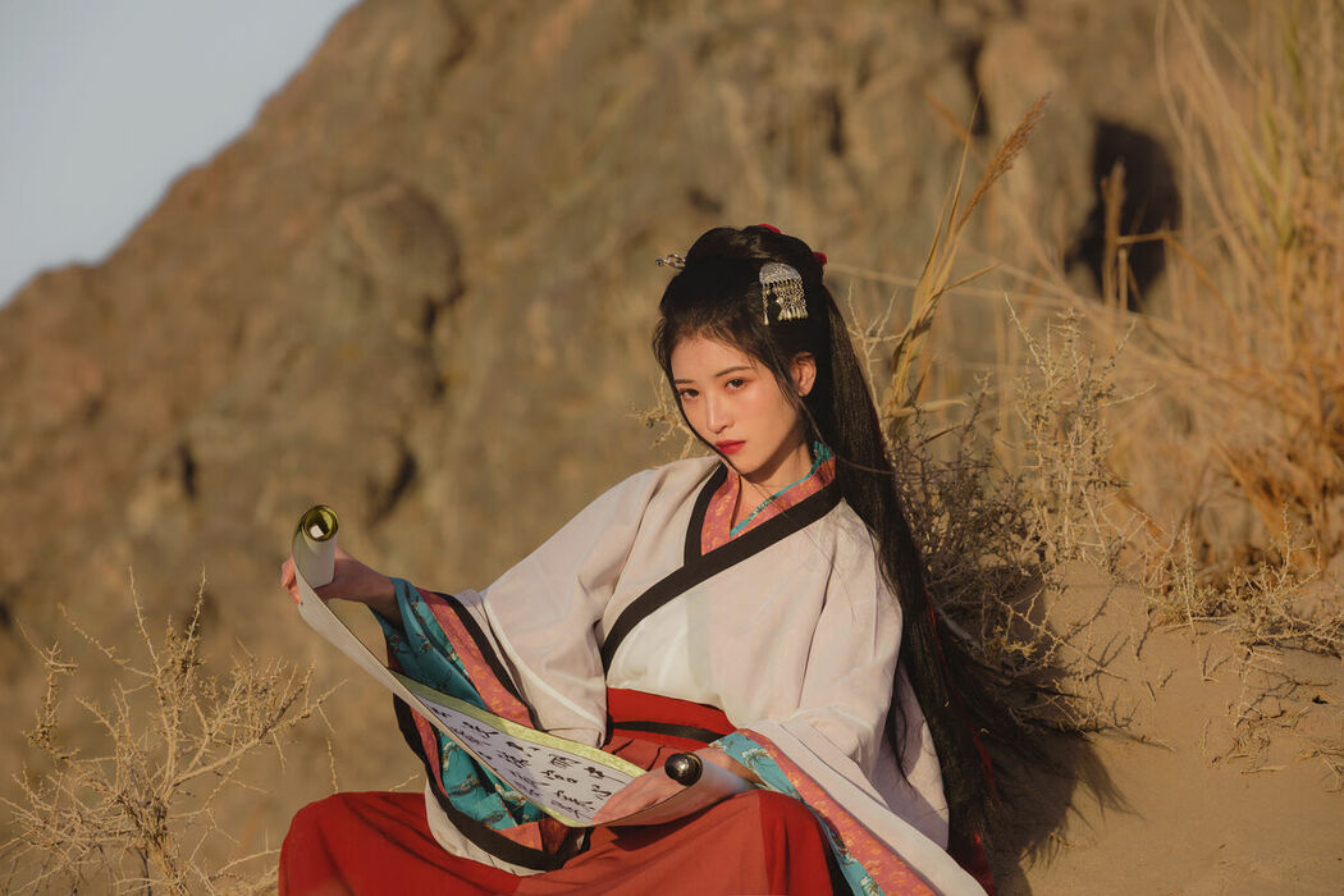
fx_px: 6495
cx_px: 672
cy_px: 448
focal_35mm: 174
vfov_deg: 7.9
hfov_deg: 11.8
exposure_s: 1/125
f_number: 8
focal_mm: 175
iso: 100
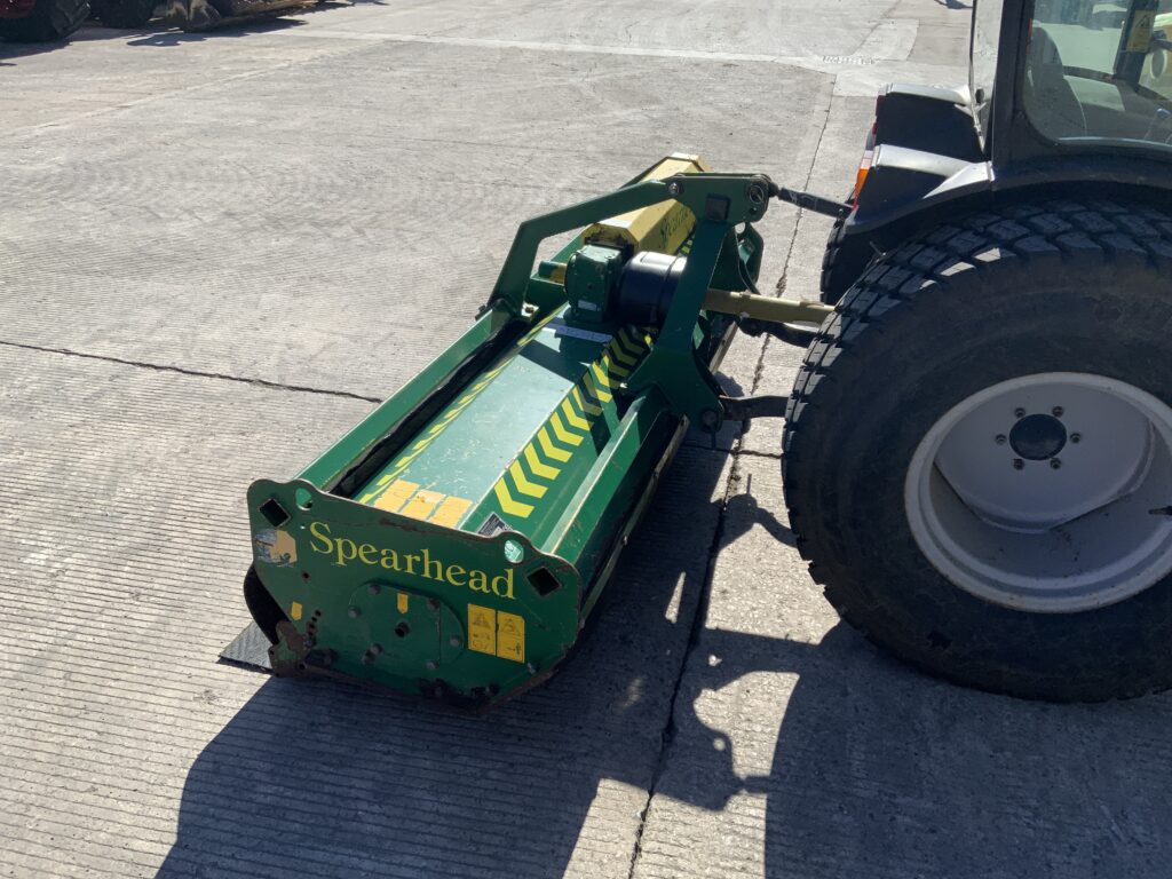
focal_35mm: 29
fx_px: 982
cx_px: 586
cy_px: 440
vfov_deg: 48.2
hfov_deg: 61.7
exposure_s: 1/1786
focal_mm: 3
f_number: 1.8
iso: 16
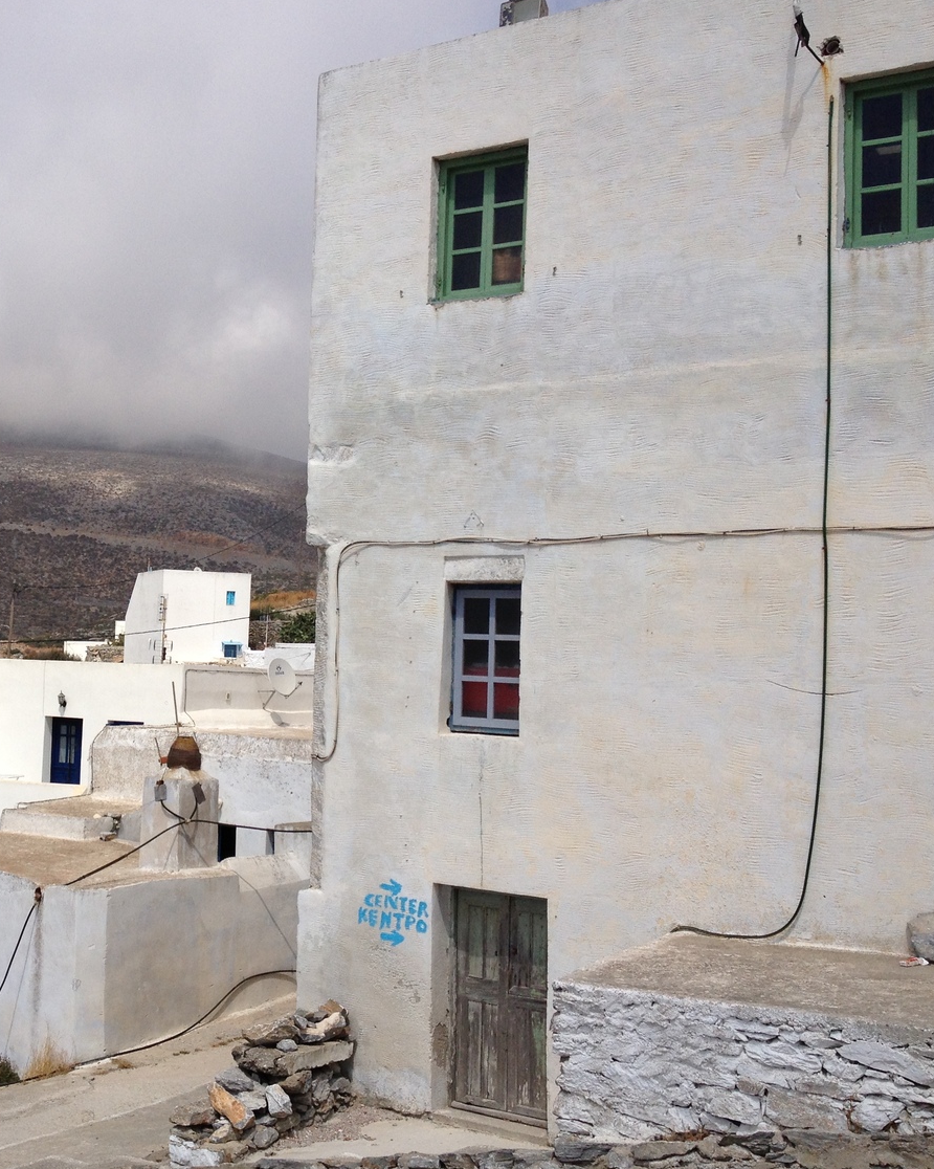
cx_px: 169
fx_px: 1694
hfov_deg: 30.0
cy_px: 551
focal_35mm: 49
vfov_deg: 38.0
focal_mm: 4.28
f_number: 2.4
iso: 50
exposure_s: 1/4255
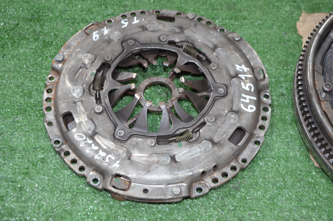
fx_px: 485
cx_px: 166
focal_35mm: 52
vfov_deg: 25.6
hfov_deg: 37.9
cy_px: 110
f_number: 5
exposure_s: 1/60
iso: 1250
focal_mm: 35
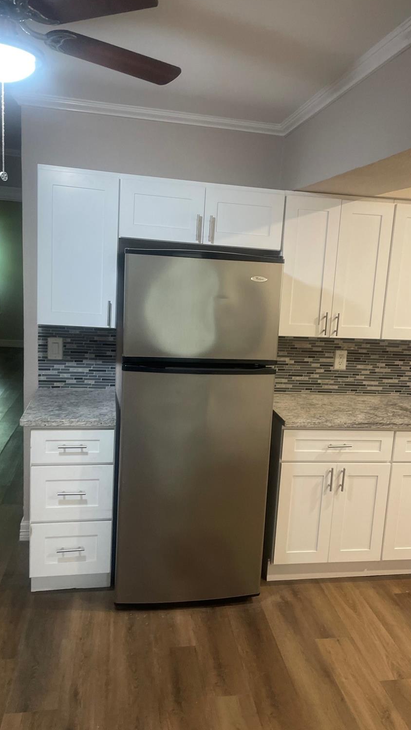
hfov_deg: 40.1
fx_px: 562
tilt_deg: -9.0
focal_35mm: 29
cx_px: 238
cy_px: 359
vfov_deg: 66.1
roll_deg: -3.1
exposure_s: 1/60
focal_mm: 4.2
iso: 200
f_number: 1.6
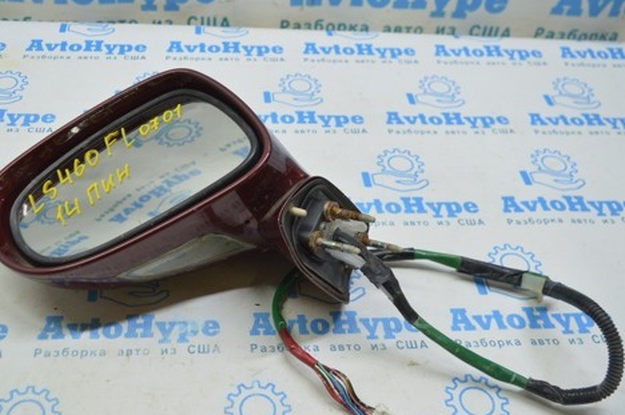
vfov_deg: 32.5
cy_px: 226
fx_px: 711
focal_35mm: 41
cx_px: 246
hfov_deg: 47.1
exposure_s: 1/80
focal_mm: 20
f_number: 3.5
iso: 400
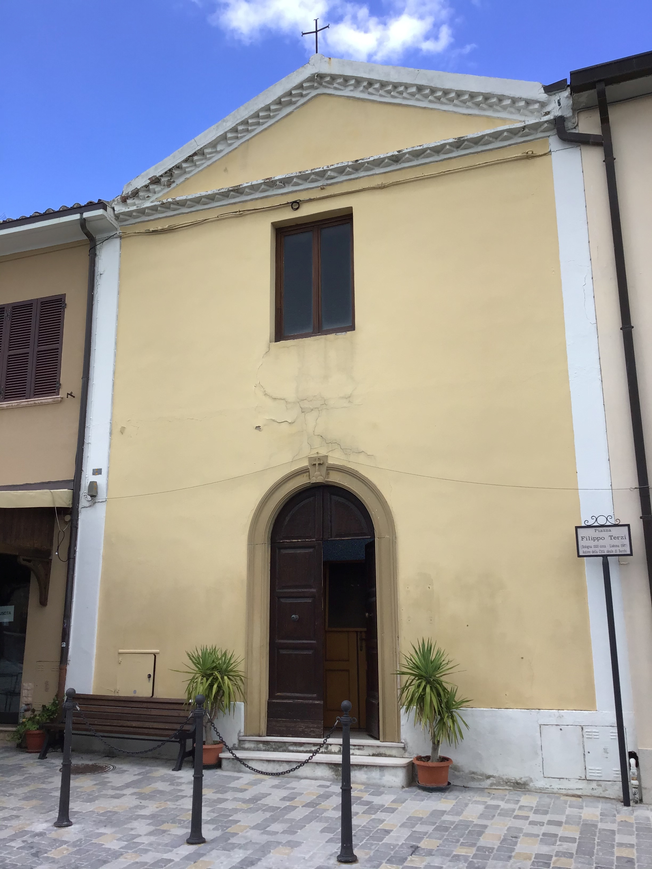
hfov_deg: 45.4
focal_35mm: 31
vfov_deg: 58.4
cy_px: 434
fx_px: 779
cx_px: 326
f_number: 2.4
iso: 25
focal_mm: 3.3
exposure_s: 1/379
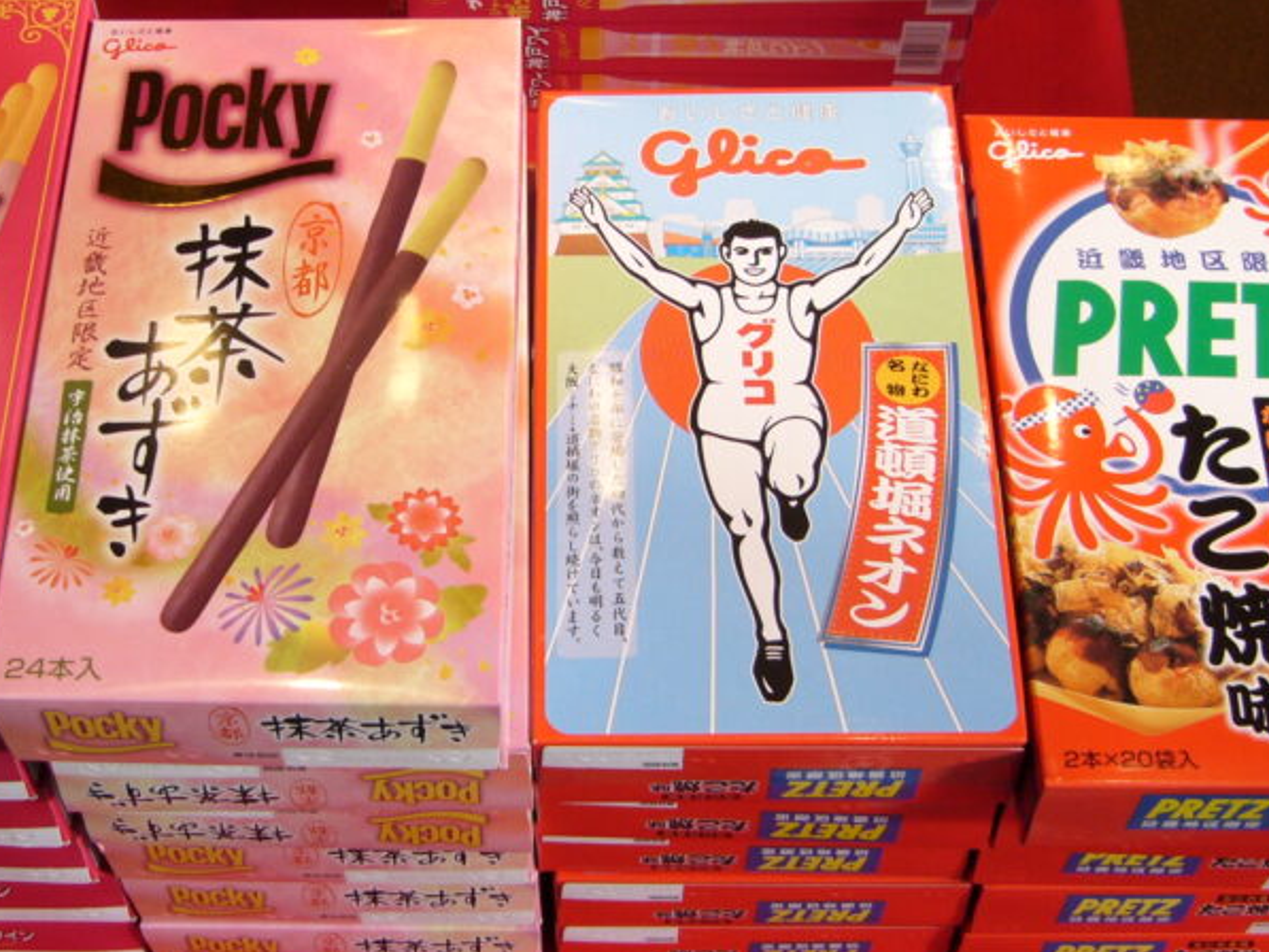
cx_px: 514
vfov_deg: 24.4
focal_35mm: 60
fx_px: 2200
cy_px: 440
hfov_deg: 32.1
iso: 80
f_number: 2.8
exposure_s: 1/160
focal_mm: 5.8
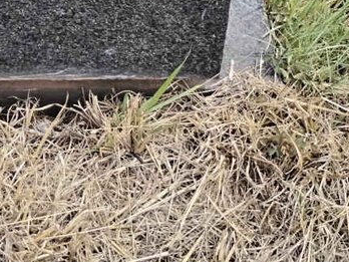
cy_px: -139
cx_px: -91
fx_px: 1079
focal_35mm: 107
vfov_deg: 13.0
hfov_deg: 17.4
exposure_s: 1/505
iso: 100
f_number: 1.8
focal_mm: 4.75
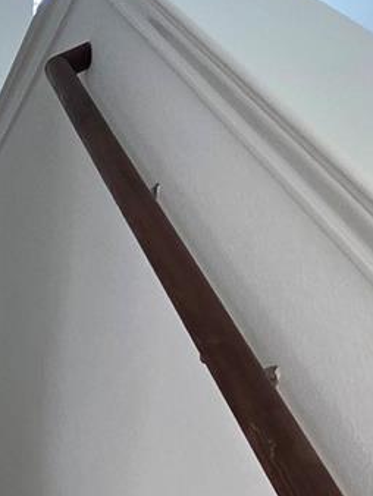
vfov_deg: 27.5
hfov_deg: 21.2
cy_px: 638
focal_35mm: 59
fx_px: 847
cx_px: -178
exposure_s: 1/120
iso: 250
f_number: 2.2
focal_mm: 2.2
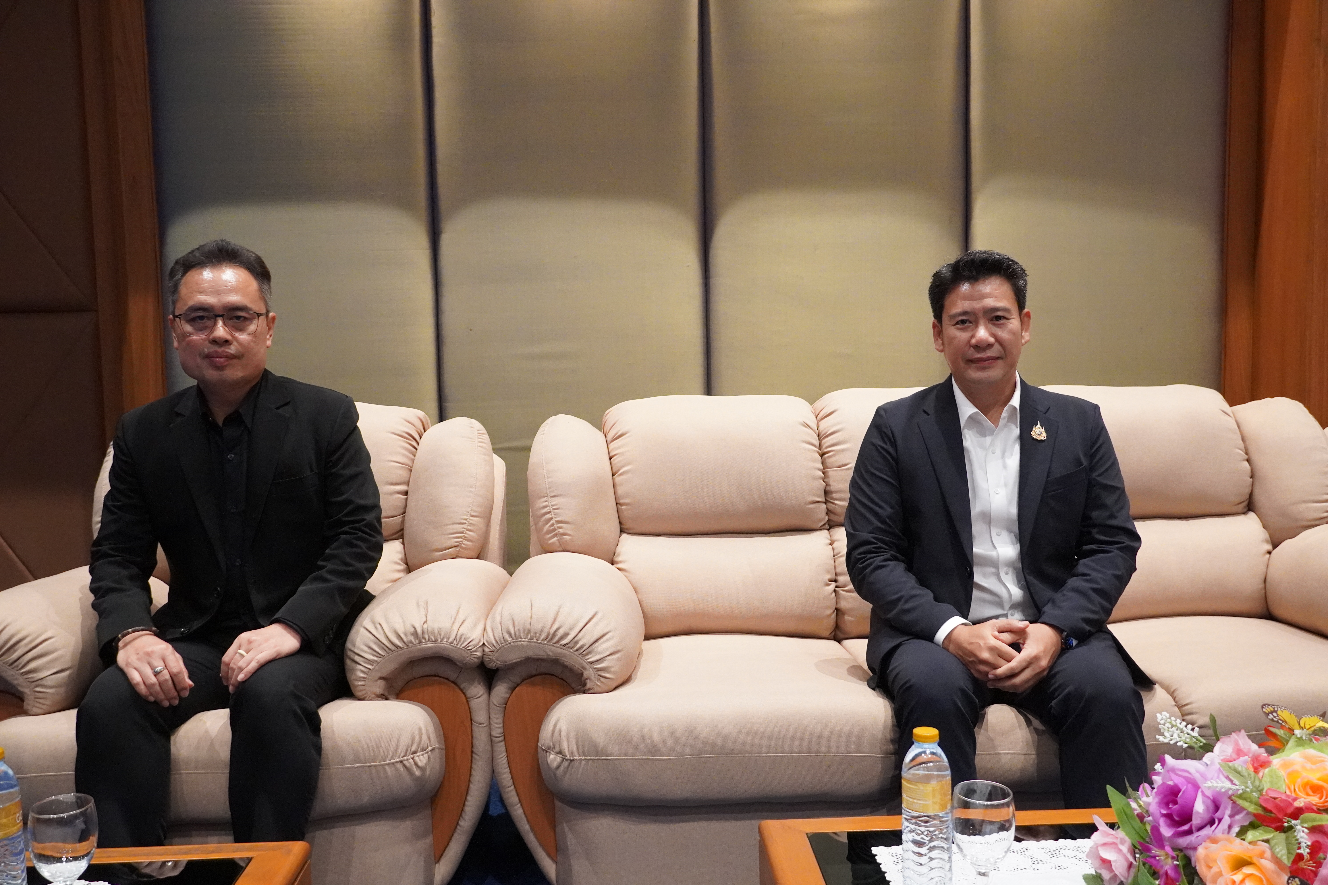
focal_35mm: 32
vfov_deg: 41.7
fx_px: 1162
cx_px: 664
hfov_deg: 59.5
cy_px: 442
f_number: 4
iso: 5000
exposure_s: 1/160
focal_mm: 21
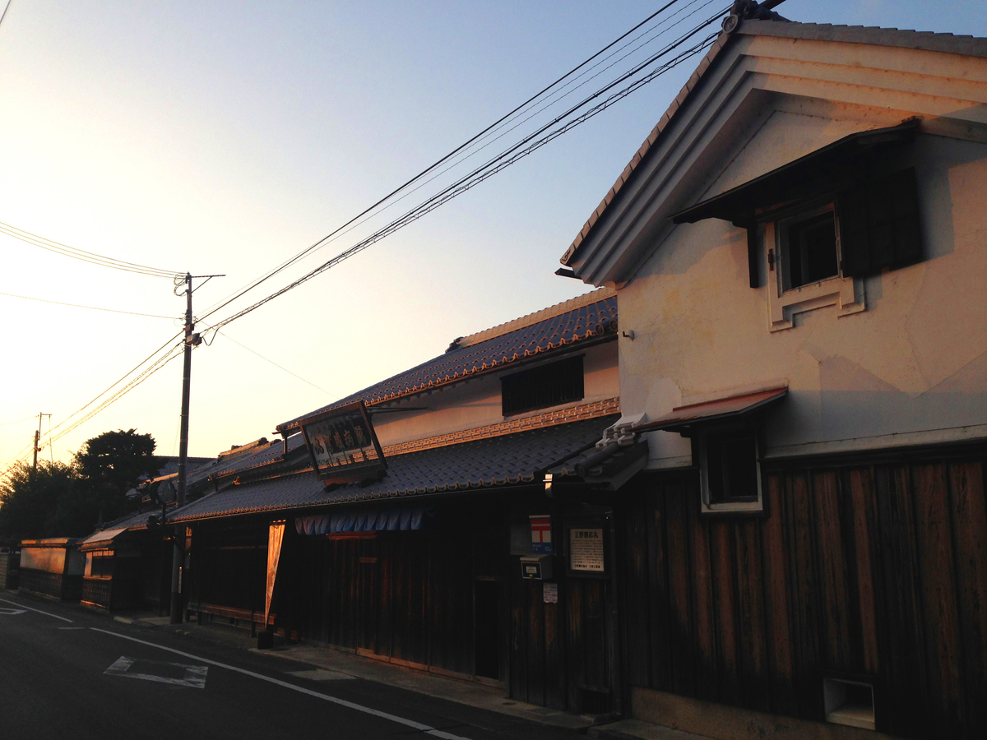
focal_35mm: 33
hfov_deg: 55.4
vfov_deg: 42.9
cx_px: 494
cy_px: 370
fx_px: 941
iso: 50
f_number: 2.4
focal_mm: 4.12
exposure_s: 1/521
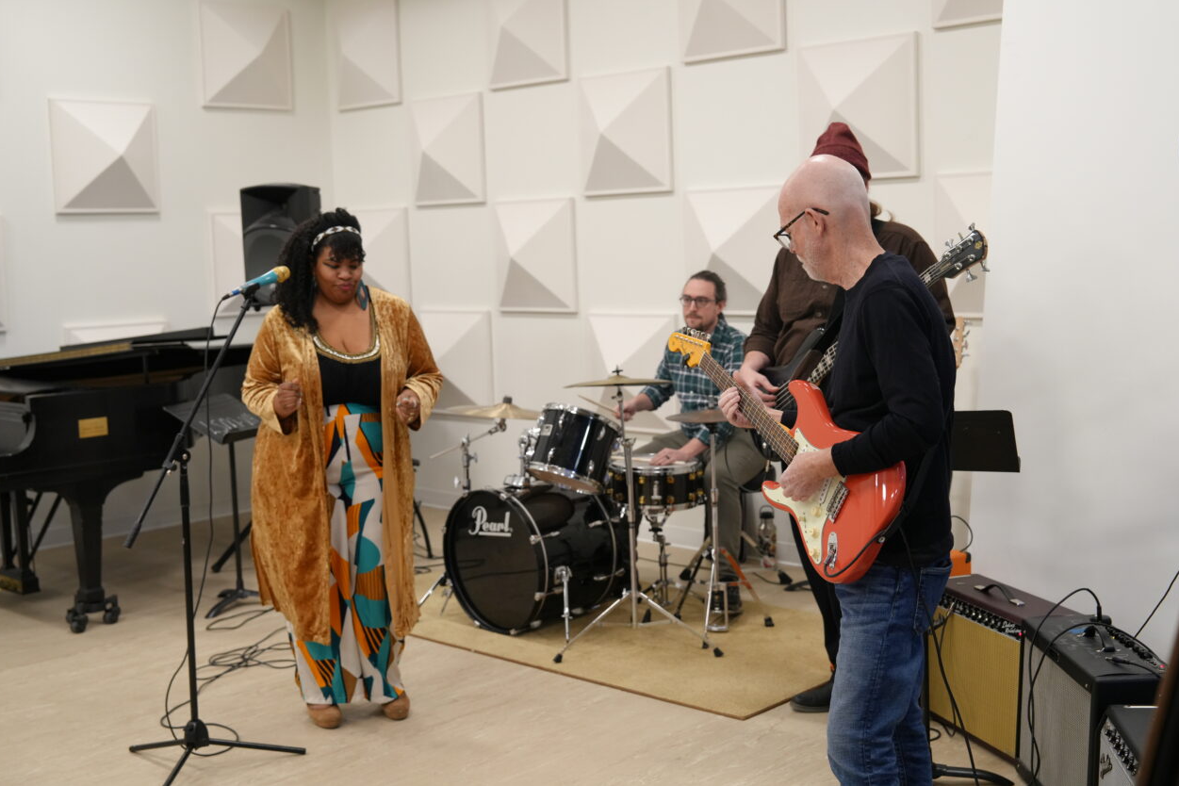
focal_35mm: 44
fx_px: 1441
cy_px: 385
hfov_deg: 44.5
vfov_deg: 30.5
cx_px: 594
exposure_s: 1/160
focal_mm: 43
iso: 1250
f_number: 4
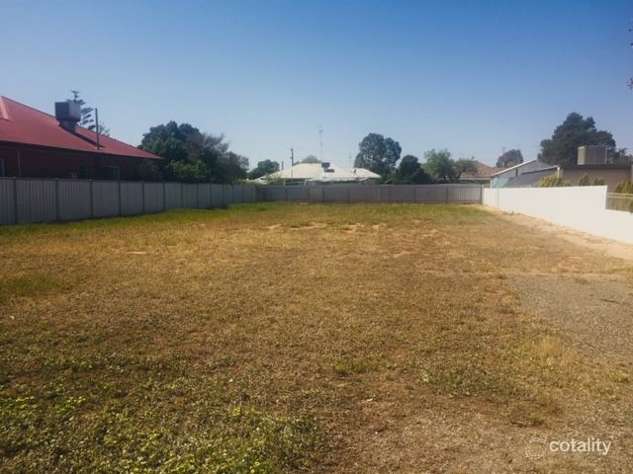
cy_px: 237
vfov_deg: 48.2
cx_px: 316
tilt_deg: -5.1
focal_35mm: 29
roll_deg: -0.8
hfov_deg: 61.7
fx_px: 530
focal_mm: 4.15
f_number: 2.2
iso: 32
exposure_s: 1/2326
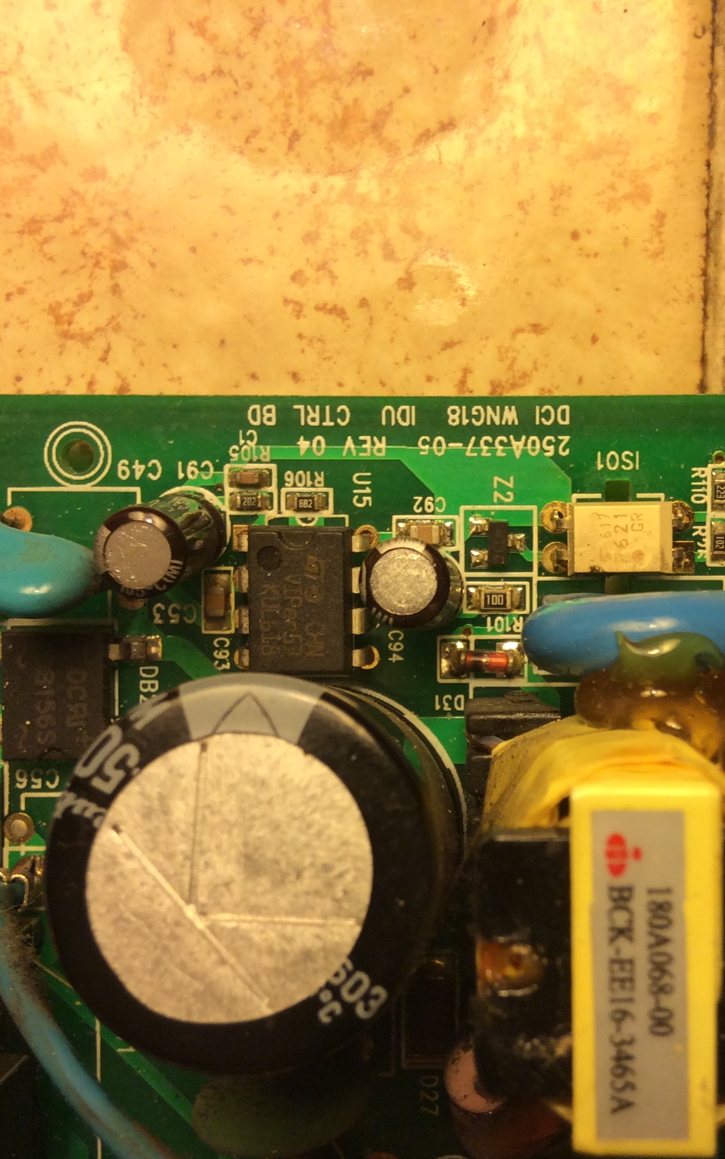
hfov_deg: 27.9
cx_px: 473
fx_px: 1454
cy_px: 582
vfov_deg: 43.5
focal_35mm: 46
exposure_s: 1/24
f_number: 2.4
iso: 50
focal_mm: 3.3
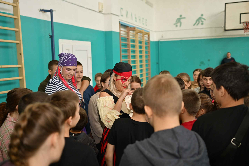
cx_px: 124
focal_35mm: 35
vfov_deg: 37.9
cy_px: 83
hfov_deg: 54.4
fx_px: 242
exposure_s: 1/320
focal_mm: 35
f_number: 2.2
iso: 250
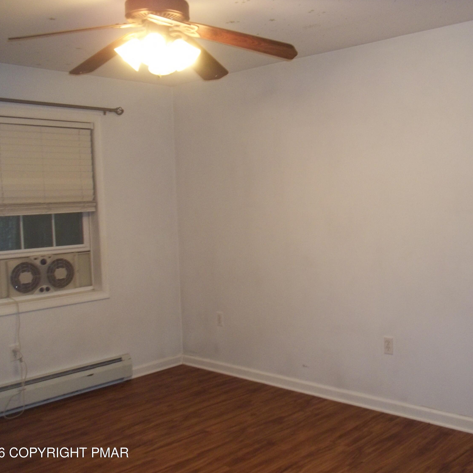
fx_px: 587
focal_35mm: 38
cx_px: 282
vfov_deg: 43.9
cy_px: 236
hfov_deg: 43.7
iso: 160
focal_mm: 5.7
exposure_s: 1/30
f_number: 2.9
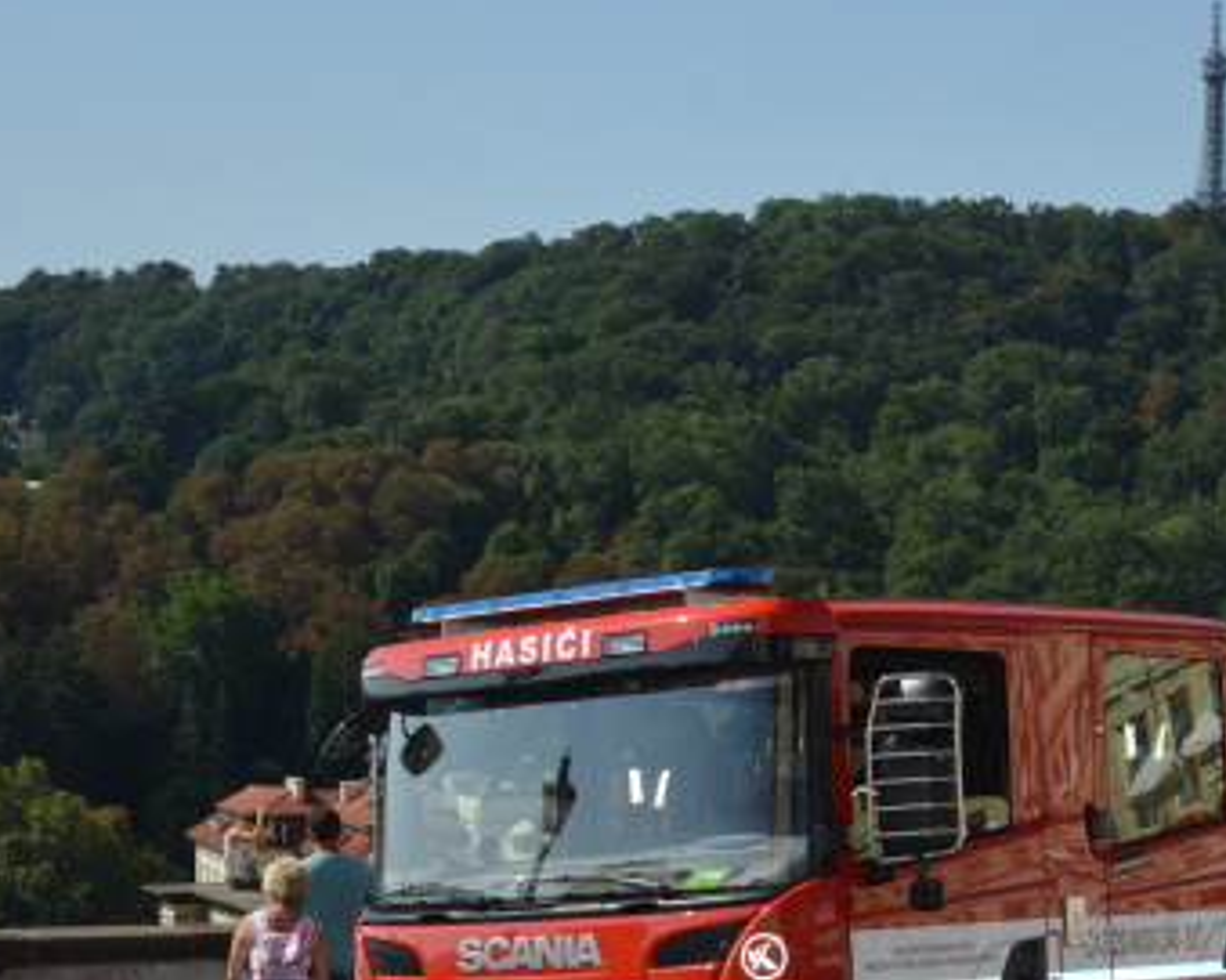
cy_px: 745
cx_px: 1204
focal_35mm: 79
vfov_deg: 19.3
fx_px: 2866
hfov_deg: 23.2
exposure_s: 1/250
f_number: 14
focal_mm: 38
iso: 800
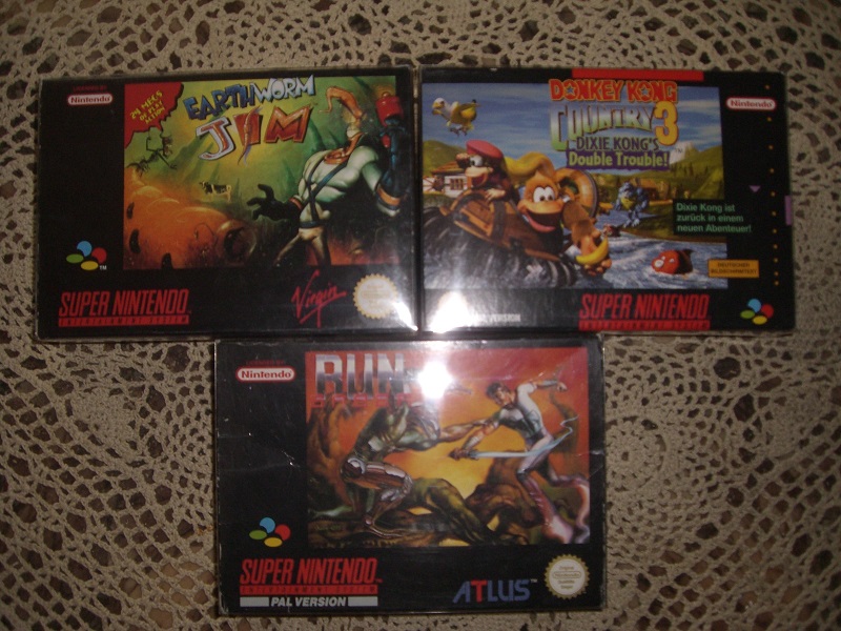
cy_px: 316
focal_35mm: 38
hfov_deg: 49.0
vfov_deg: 37.7
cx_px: 420
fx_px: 923
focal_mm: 6.2
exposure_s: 1/30
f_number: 2.7
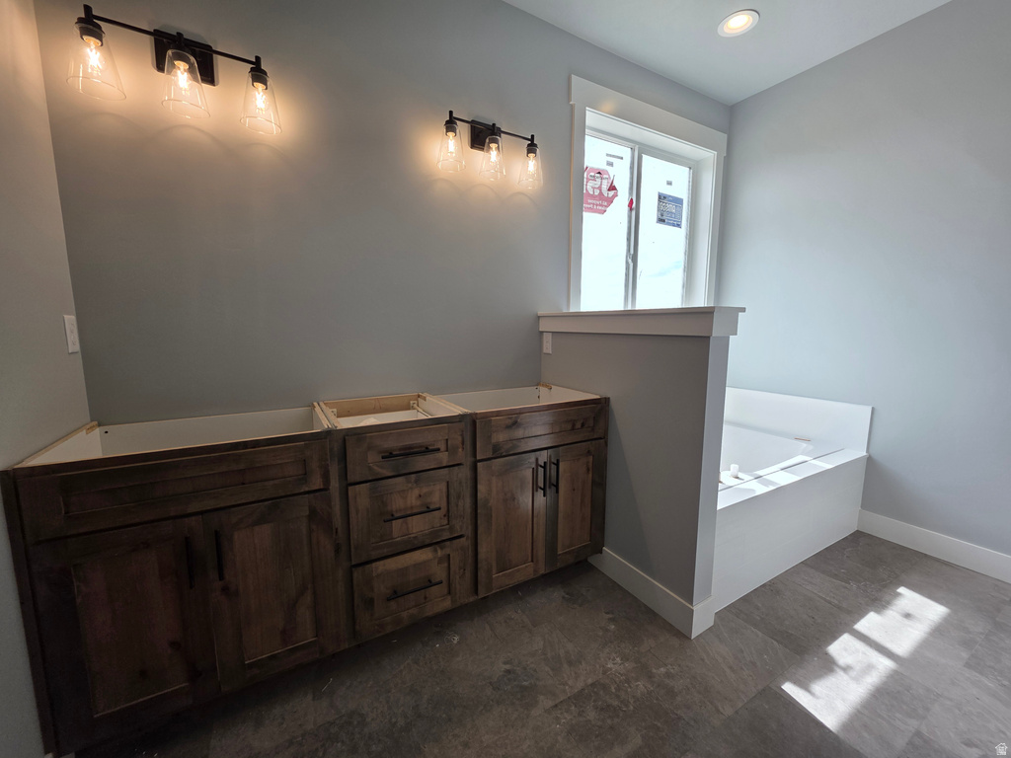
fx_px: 380
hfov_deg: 106.2
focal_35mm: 13
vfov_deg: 89.9
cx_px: 506
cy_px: 379
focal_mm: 2.2
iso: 40
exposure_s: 1/314
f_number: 1.9
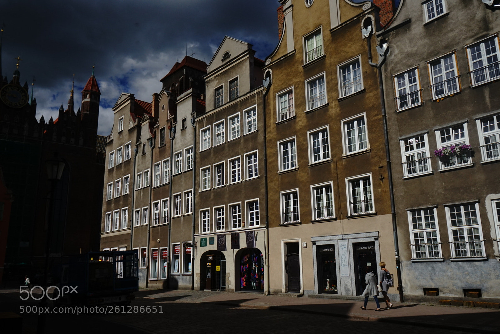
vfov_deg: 45.0
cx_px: 250
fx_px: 403
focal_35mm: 29
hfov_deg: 63.6
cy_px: 167
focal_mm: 29
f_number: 9
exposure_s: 1/5000
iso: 800
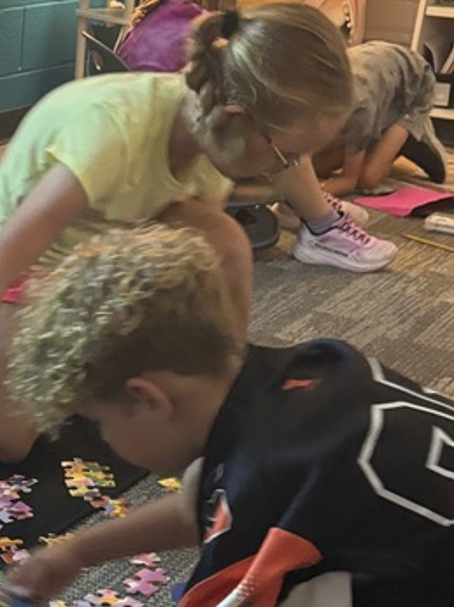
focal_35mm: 77
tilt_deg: -27.3
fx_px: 1348
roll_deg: -2.9
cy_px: 539
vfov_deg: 24.7
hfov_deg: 18.4
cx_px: -39
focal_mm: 5.96
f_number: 1.6
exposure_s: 1/30
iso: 800
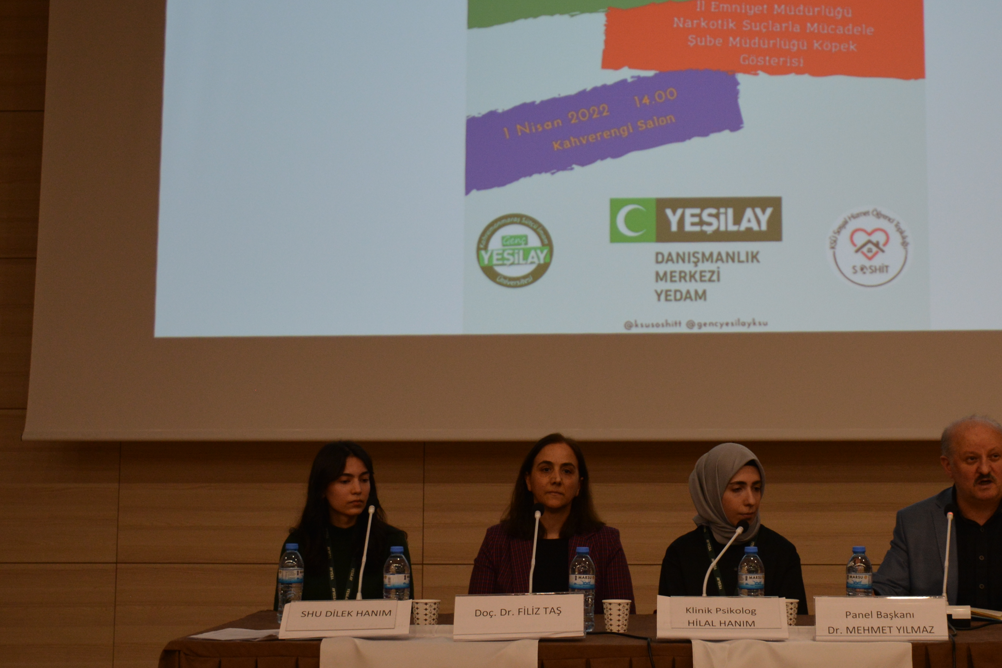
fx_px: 1723
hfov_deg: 32.2
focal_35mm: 62
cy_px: 252
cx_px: 650
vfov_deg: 21.9
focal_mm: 23
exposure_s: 1/60
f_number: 4
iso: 500
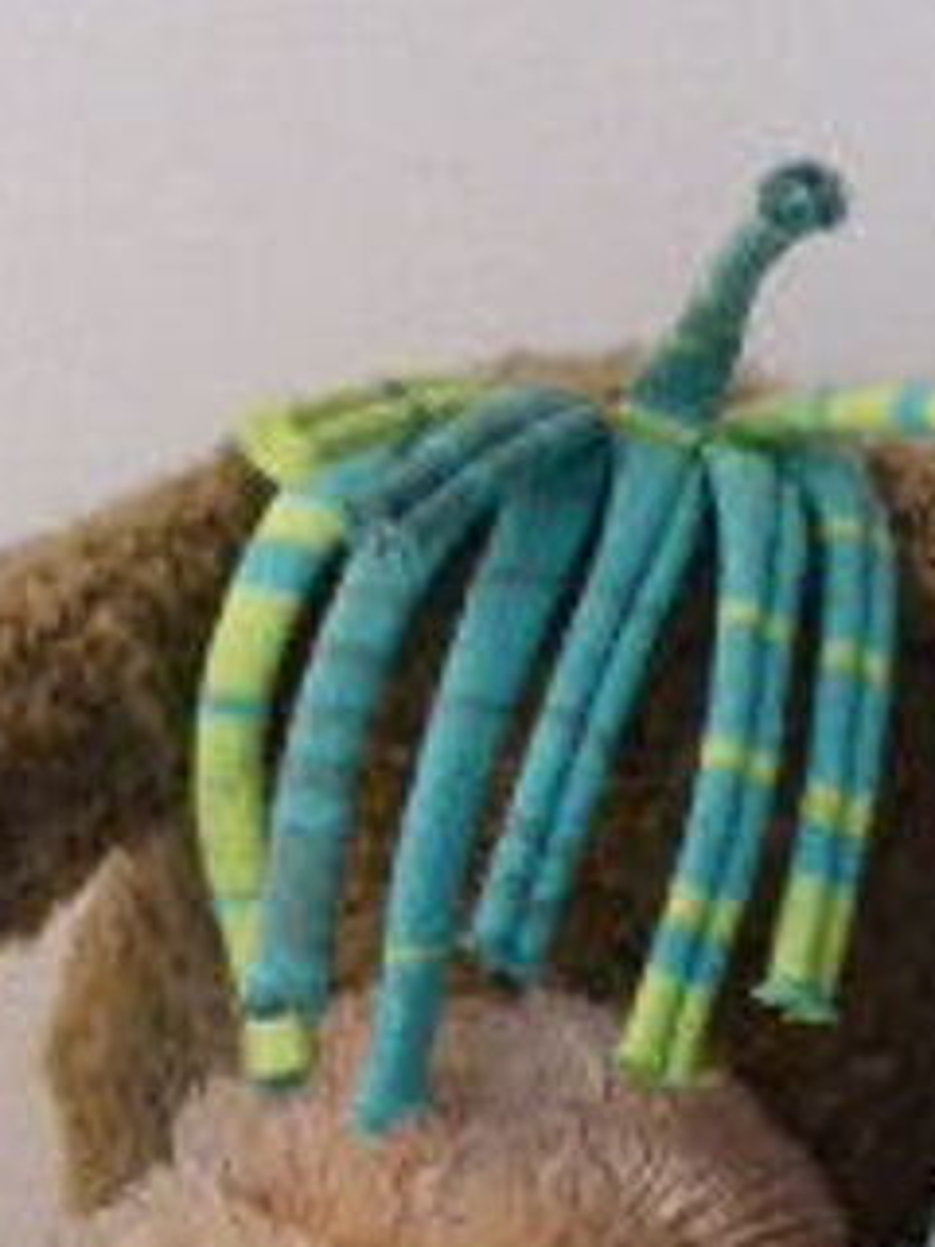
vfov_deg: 16.9
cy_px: 1939
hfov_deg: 14.2
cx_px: 604
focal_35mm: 104
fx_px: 3745
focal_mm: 4.3
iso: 400
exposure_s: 1/40
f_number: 3.3
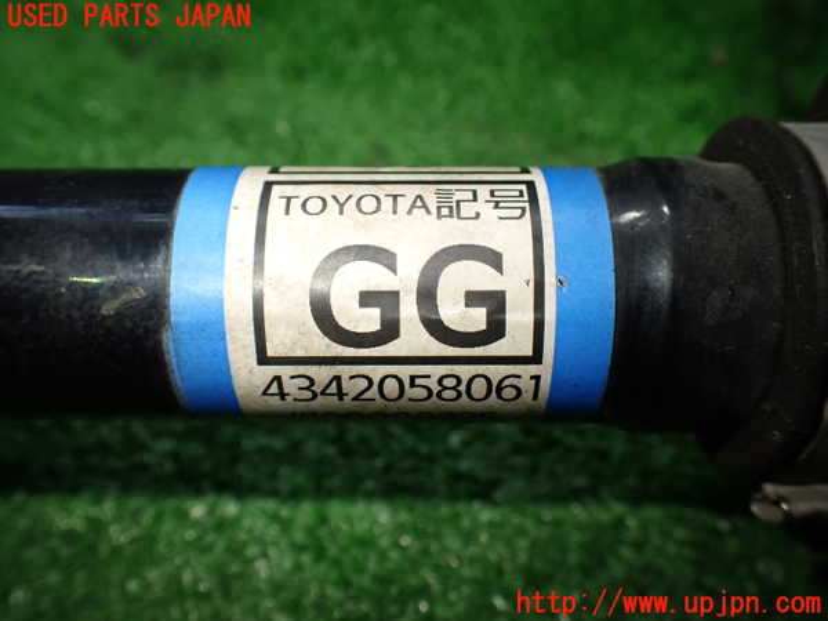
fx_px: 718
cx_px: 414
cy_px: 310
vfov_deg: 46.8
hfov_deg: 60.0
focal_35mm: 30
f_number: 2.3
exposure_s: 1/125
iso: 250
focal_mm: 5.4
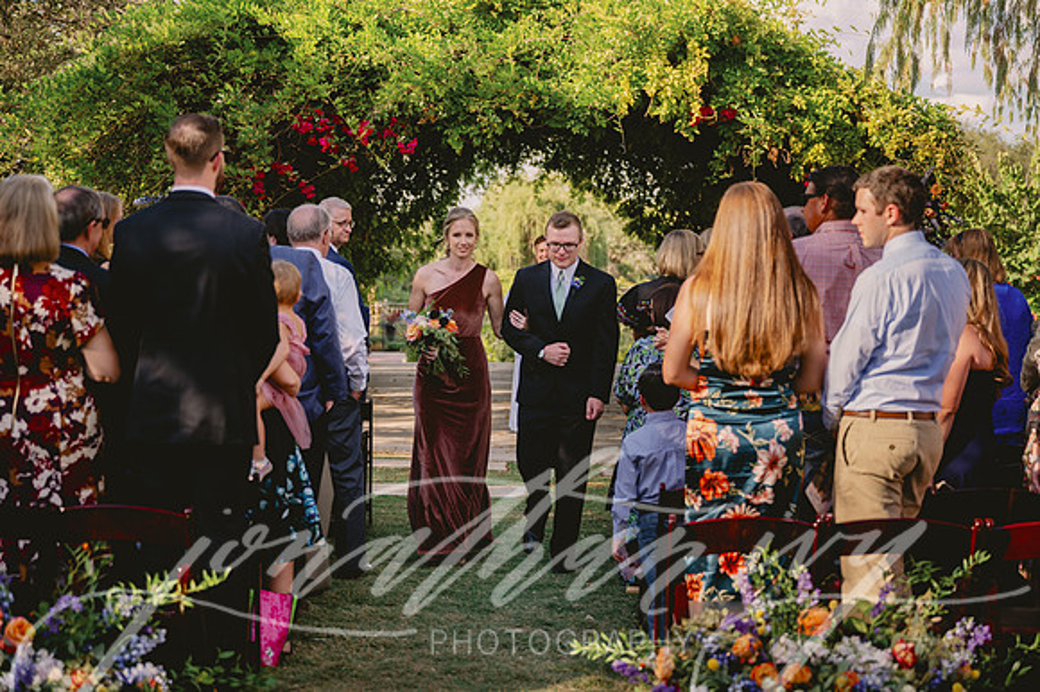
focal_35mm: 57
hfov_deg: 35.1
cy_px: 346
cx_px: 520
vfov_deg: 23.8
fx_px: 1646
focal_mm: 57
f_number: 2.8
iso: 100
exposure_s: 1/1000
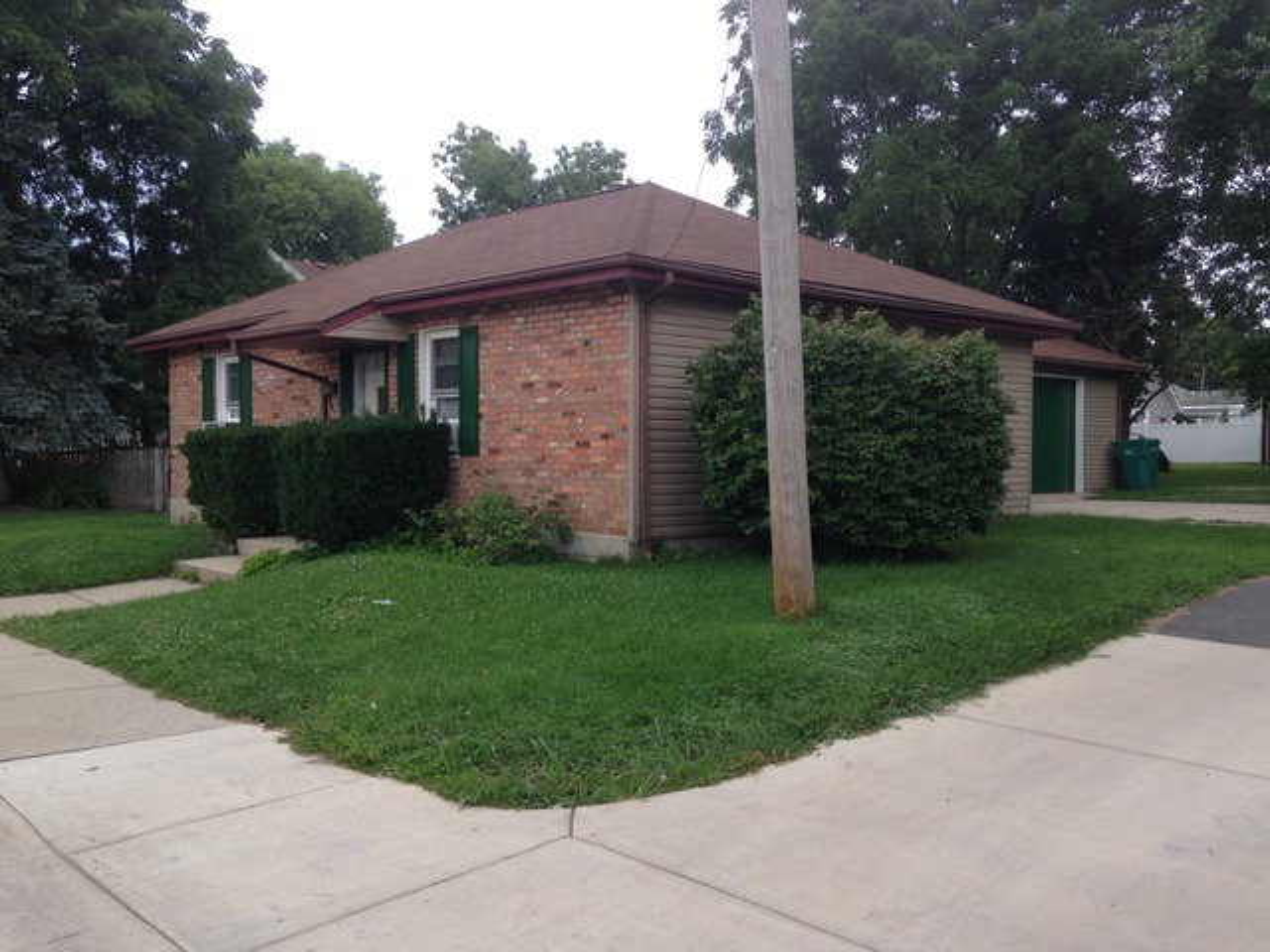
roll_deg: +0.3
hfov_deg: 55.4
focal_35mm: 33
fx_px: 1211
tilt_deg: -2.7
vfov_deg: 42.9
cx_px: 635
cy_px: 476
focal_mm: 4.12
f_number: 2.4
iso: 50
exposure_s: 1/204
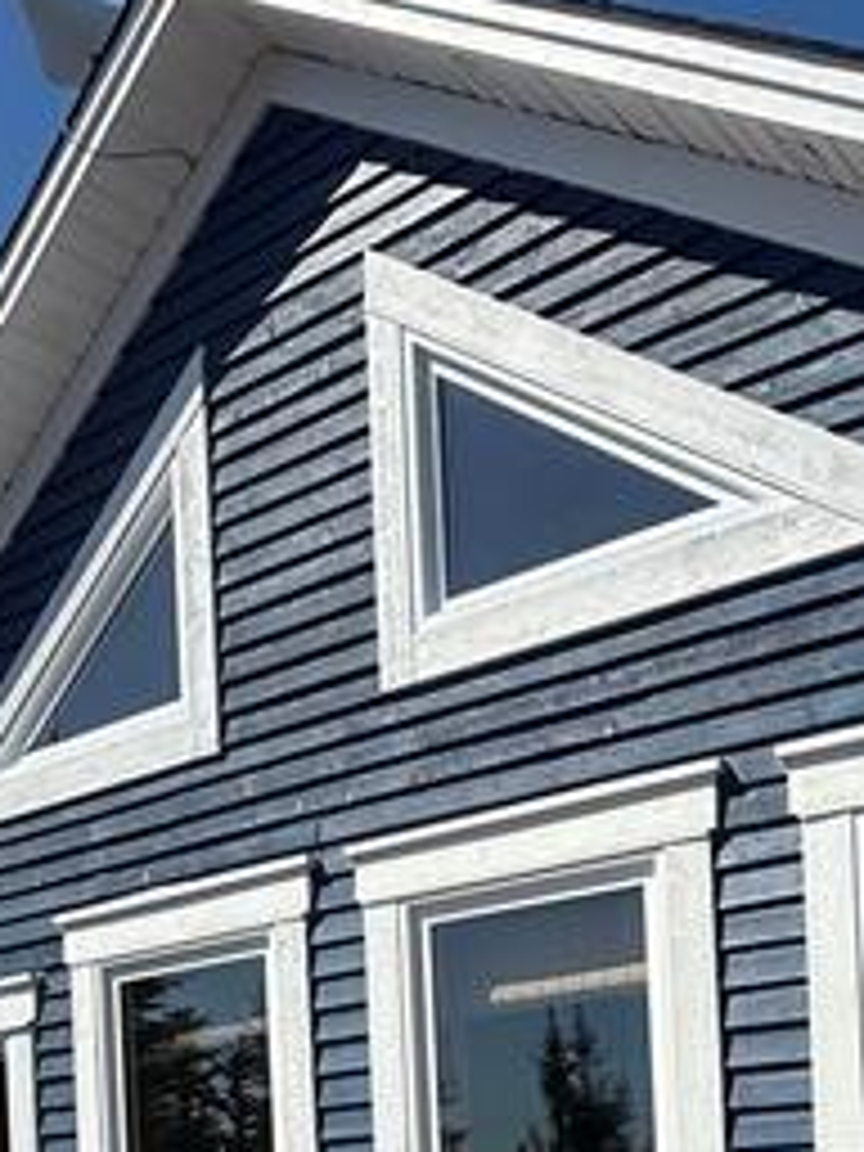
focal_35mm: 42
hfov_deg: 32.8
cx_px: 760
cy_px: 1188
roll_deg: +1.8
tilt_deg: +1.4
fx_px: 1398
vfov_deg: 38.9
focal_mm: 2.22
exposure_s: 1/3289
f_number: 2.2
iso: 50
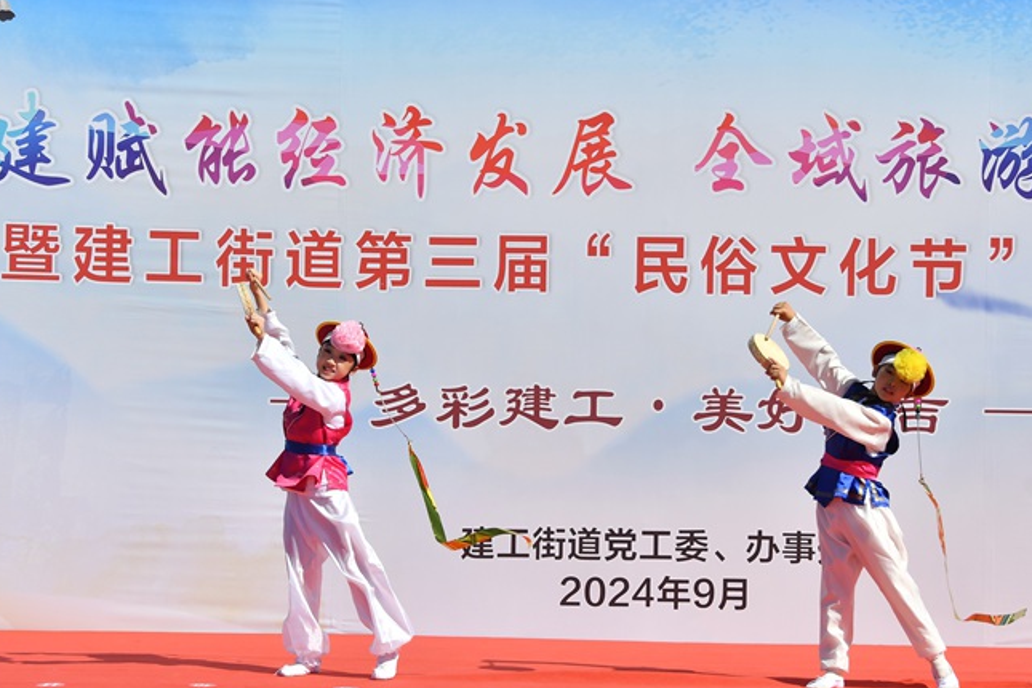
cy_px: 375
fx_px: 2379
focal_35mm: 83
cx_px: 630
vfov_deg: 16.5
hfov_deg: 24.4
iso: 100
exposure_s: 1/640
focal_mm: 42
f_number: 9
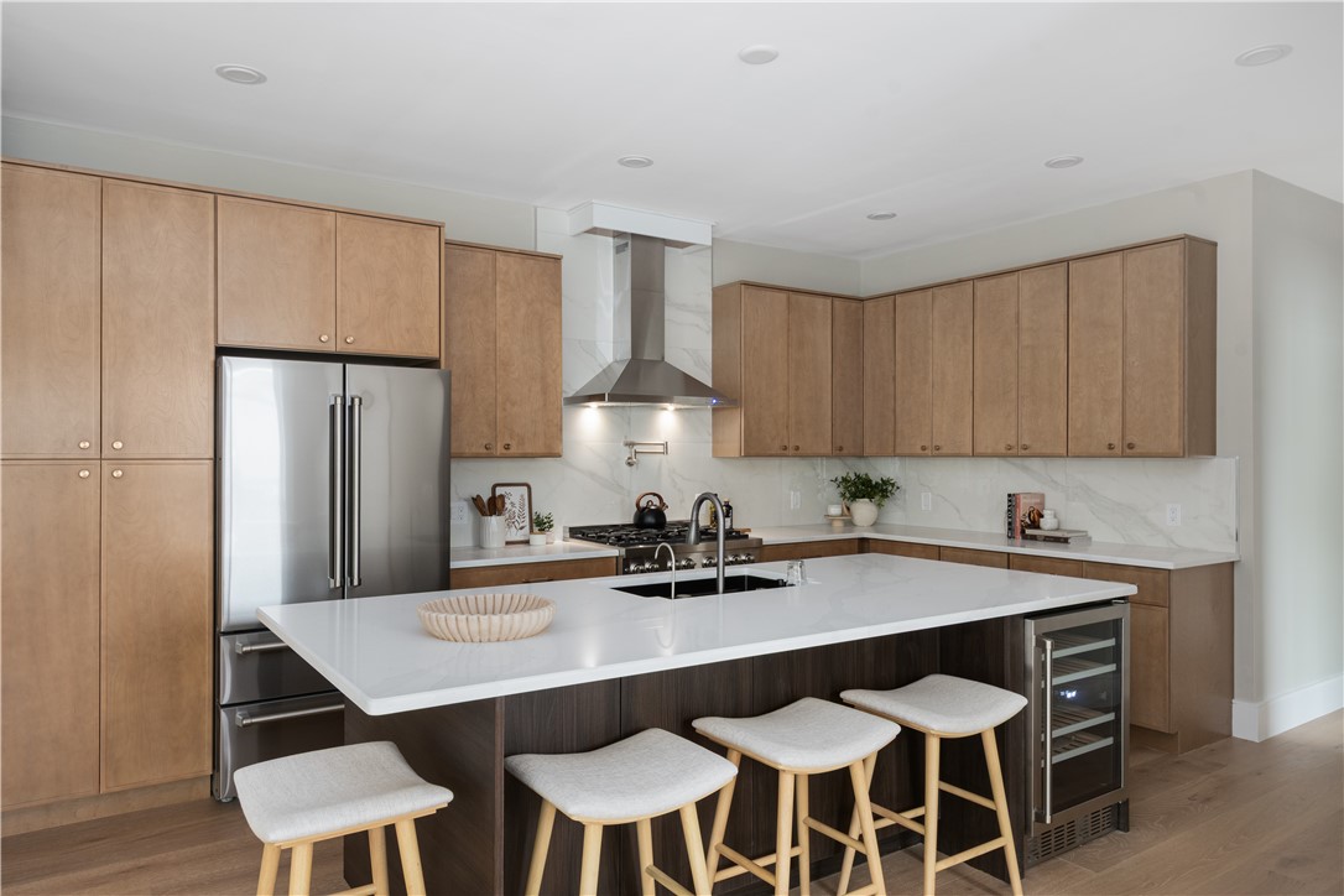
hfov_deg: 73.7
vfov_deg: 53.1
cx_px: 672
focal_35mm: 24
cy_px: 448
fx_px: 896
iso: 400
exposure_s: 1/5
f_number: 10
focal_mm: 16
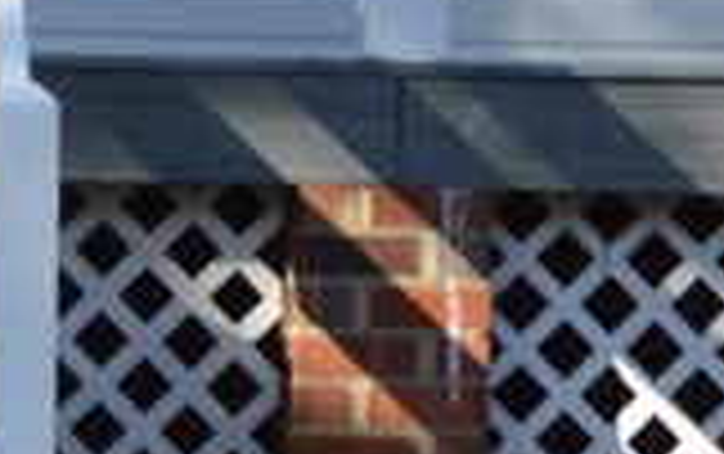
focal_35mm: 247
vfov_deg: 5.2
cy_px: -530
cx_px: -142
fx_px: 4879
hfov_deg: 8.4
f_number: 6.3
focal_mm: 24
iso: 100
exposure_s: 1/160
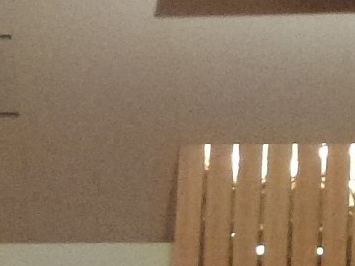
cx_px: 783
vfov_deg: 5.2
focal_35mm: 283
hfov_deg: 6.7
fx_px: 2901
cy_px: 176
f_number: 3.9
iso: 400
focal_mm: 7.4
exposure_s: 1/50
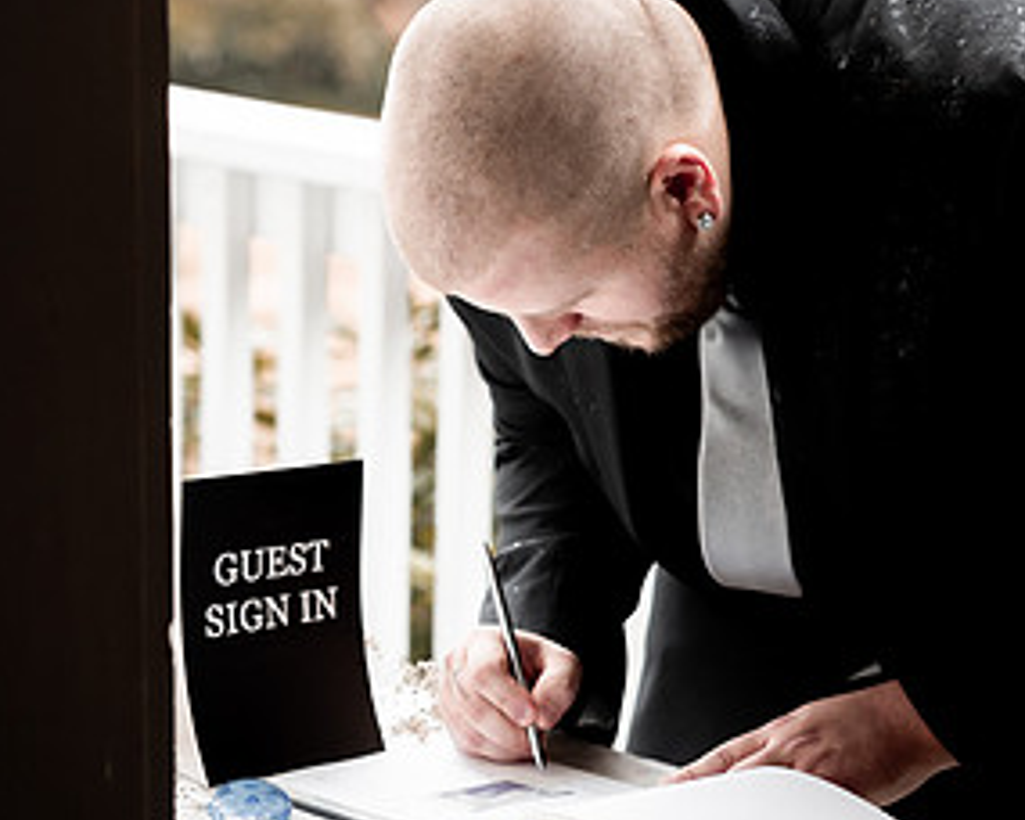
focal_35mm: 124
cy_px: 336
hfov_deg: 15.2
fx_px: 3762
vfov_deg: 12.4
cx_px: 1021
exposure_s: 1/320
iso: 1600
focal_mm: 65
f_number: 2.8
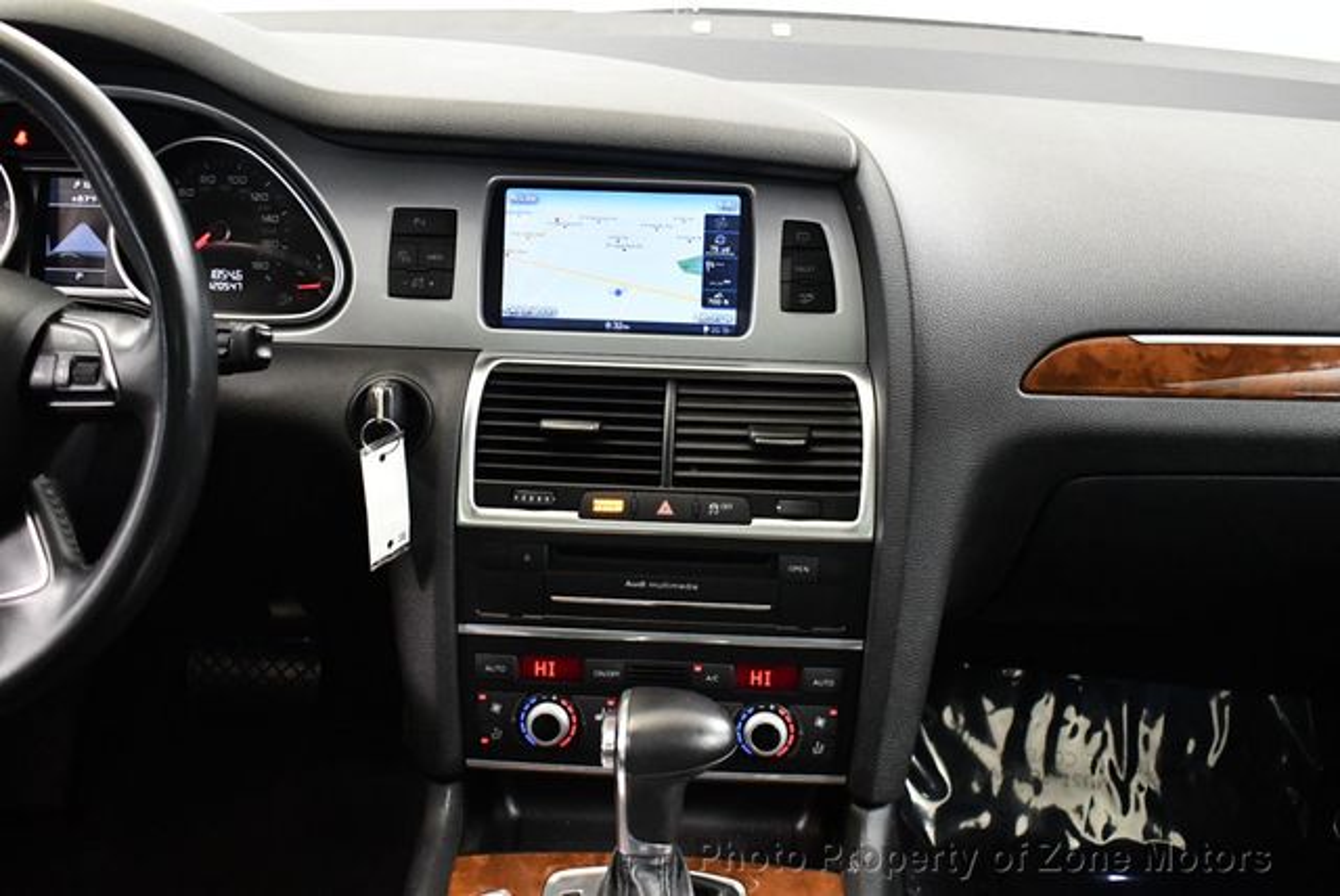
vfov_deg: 36.9
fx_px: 1341
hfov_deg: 53.1
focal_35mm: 36
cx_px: 670
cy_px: 448
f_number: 3.5
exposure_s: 1/60
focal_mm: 18
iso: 4500
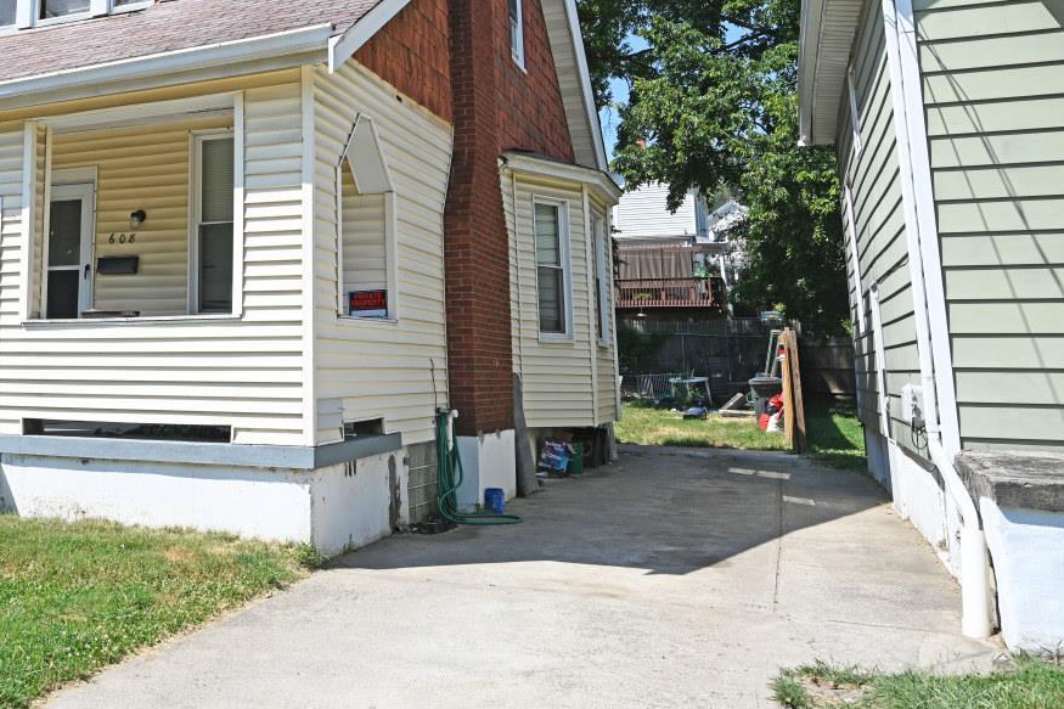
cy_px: 169
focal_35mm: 36
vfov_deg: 35.9
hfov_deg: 49.4
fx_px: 1064
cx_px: 181
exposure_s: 1/400
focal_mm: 21
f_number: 7.1
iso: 100
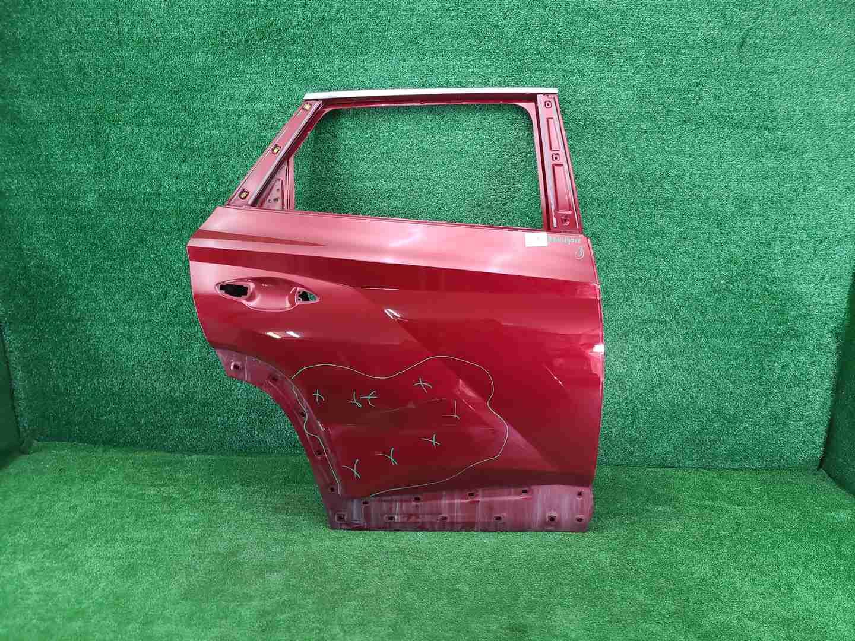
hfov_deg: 67.3
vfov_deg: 53.1
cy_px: 320
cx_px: 428
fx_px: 642
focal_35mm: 26
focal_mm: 5.4
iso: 163
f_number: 1.8
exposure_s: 1/50
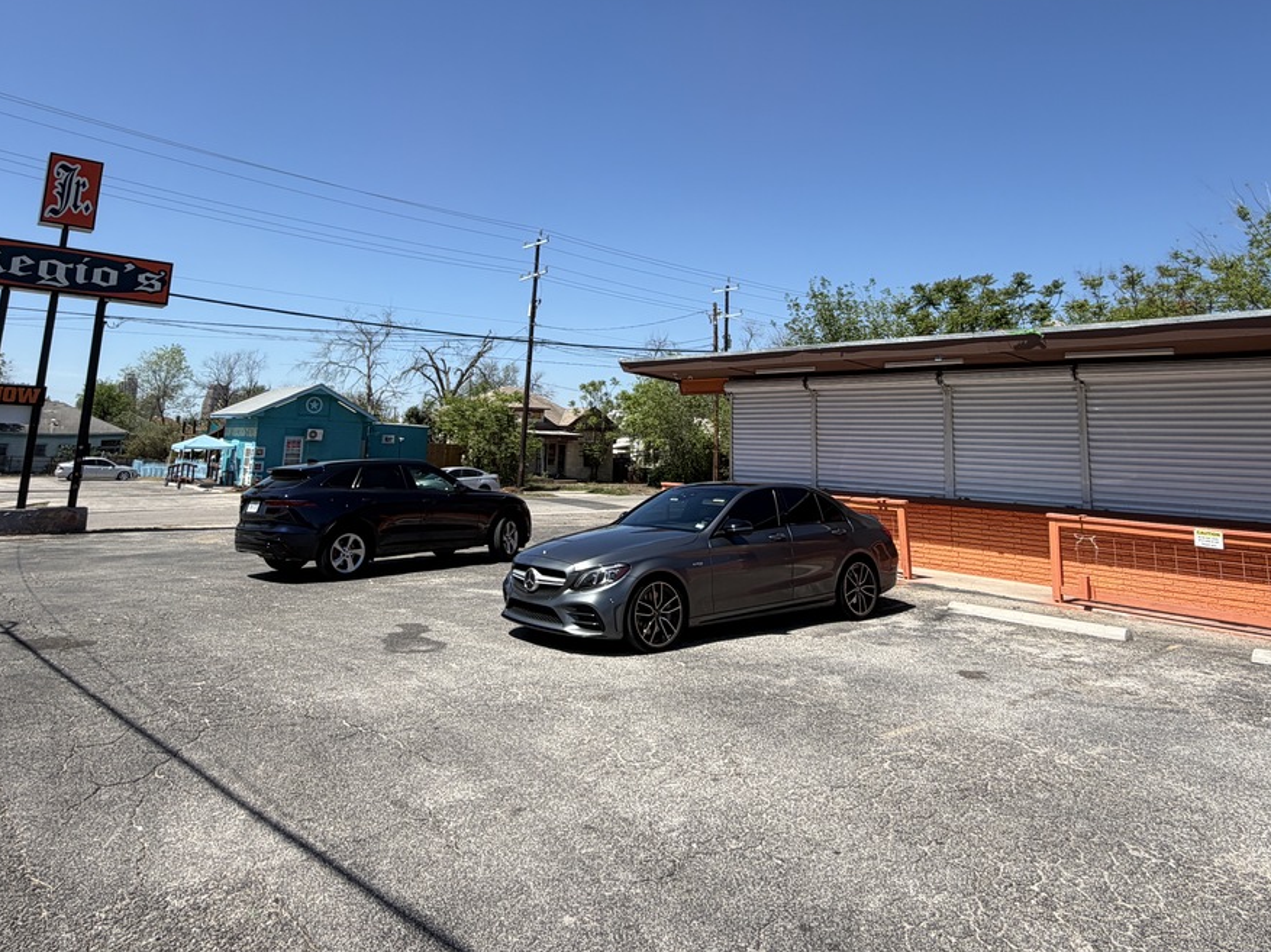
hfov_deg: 73.9
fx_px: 844
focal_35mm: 23
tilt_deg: +12.4
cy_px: 285
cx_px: 635
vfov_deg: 57.0
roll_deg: -2.0
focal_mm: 2.22
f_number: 2.2
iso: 20
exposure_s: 1/928
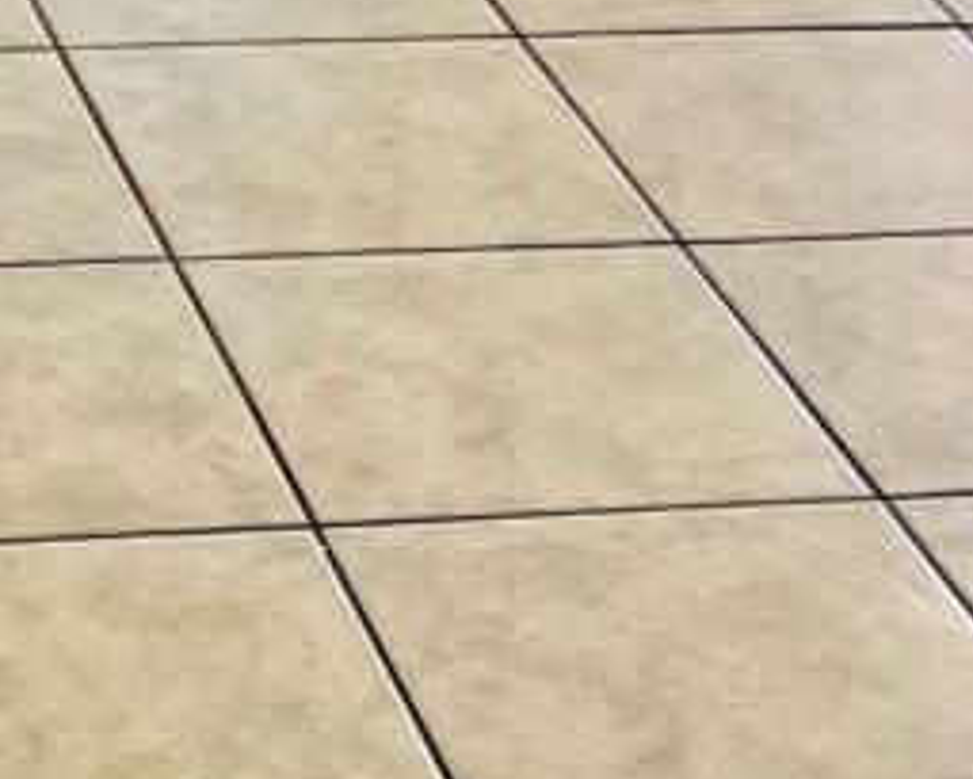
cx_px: -34
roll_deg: -4.0
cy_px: -1314
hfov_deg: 12.4
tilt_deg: -5.3
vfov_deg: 8.8
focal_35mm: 153
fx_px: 4406
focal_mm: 5.1
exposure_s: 1/120
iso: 125
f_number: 1.6
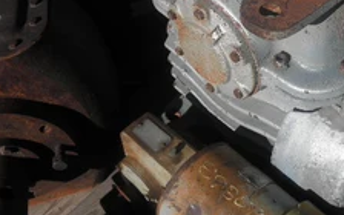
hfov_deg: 37.1
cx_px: 264
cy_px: 54
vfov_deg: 24.2
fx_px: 497
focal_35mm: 53
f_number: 8.5
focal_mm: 5
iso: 64
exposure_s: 1/200
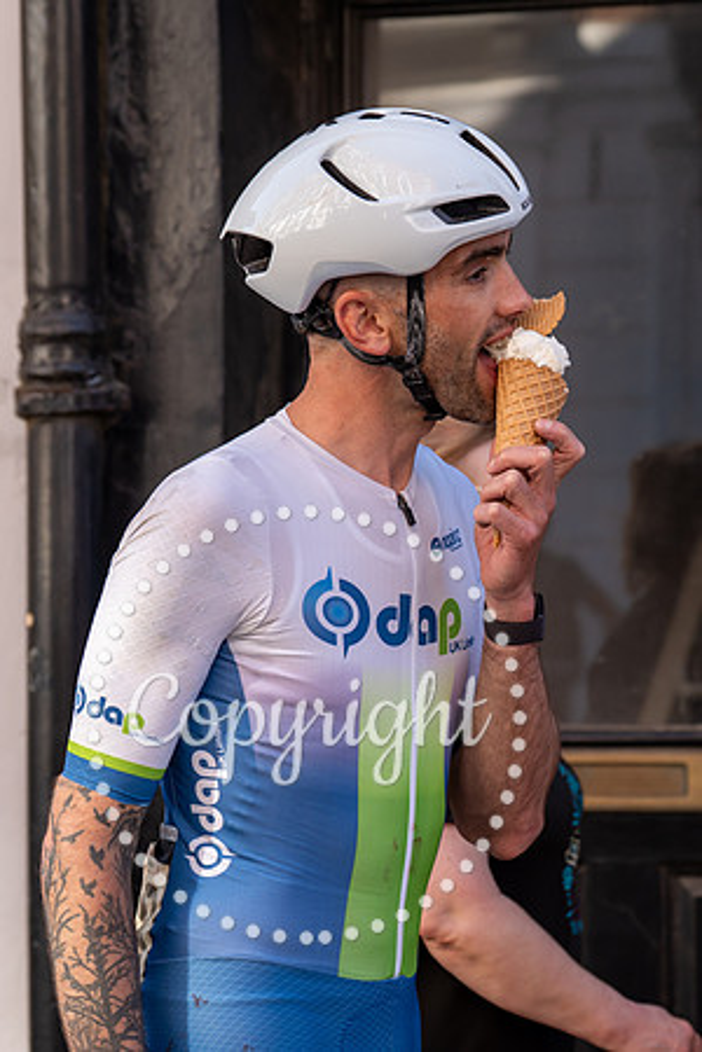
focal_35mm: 107
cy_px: 532
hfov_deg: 12.8
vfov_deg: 19.1
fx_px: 3123
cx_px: 571
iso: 640
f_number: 4
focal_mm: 70
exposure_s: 1/1000
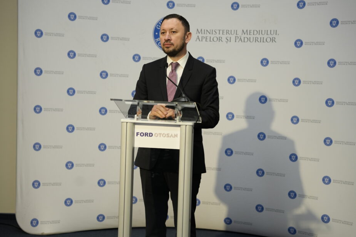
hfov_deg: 27.7
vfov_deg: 18.7
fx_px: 722
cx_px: 176
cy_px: 110
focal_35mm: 73
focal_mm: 66
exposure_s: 1/250
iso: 1250
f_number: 3.2
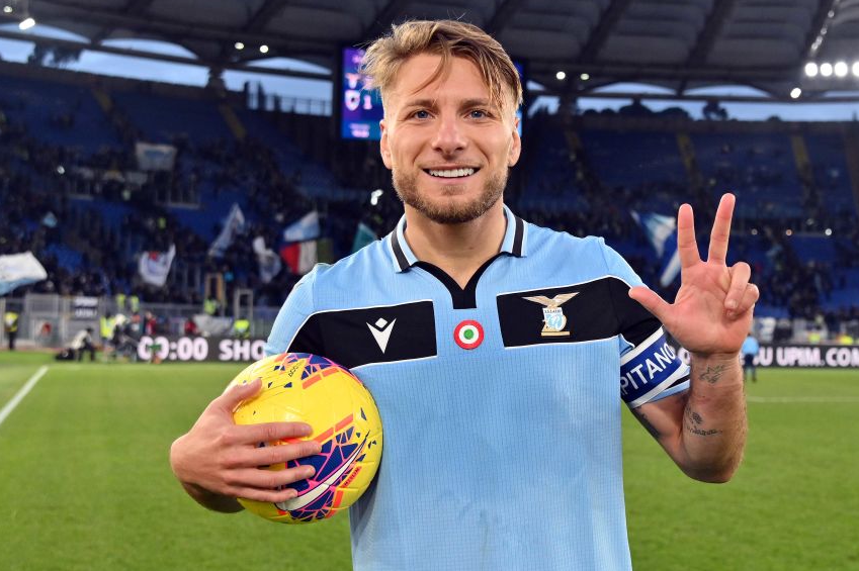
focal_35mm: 41
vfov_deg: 32.6
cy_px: 271
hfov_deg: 47.3
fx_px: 978
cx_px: 480
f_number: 4.5
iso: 2200
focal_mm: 34
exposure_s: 1/1000
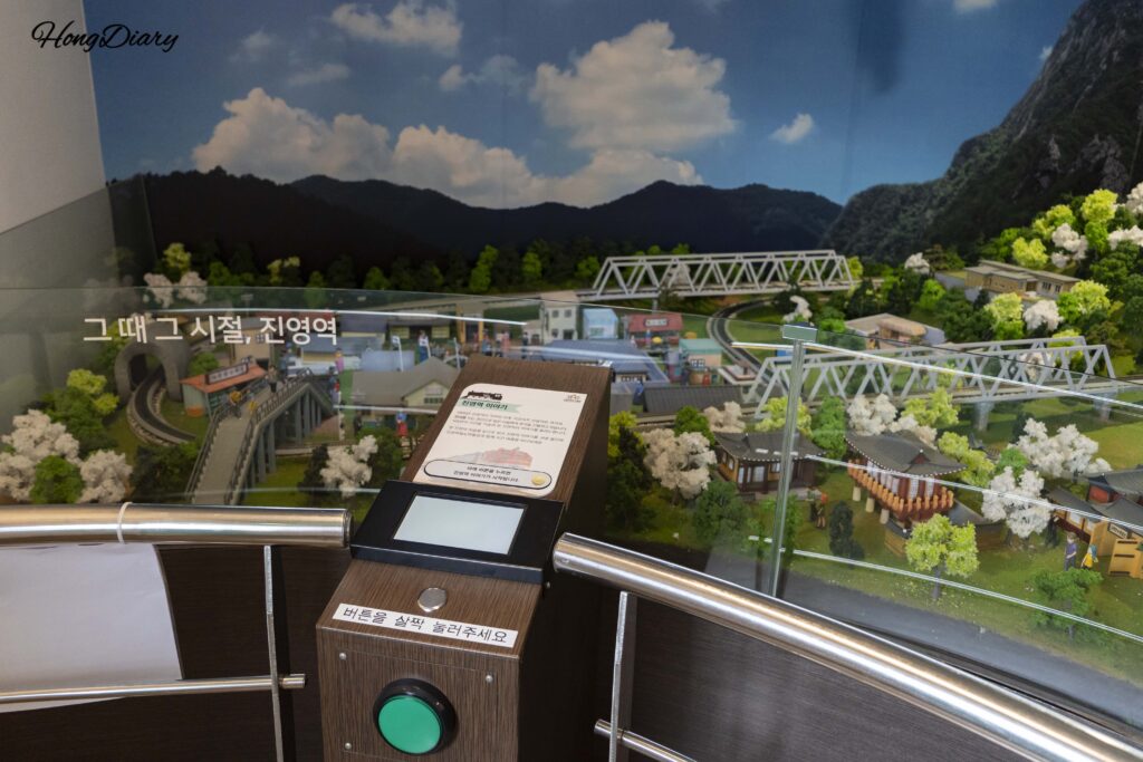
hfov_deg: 65.5
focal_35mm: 28
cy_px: 381
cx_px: 572
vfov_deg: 46.4
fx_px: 889
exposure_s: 1/160
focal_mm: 28
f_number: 4
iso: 2500
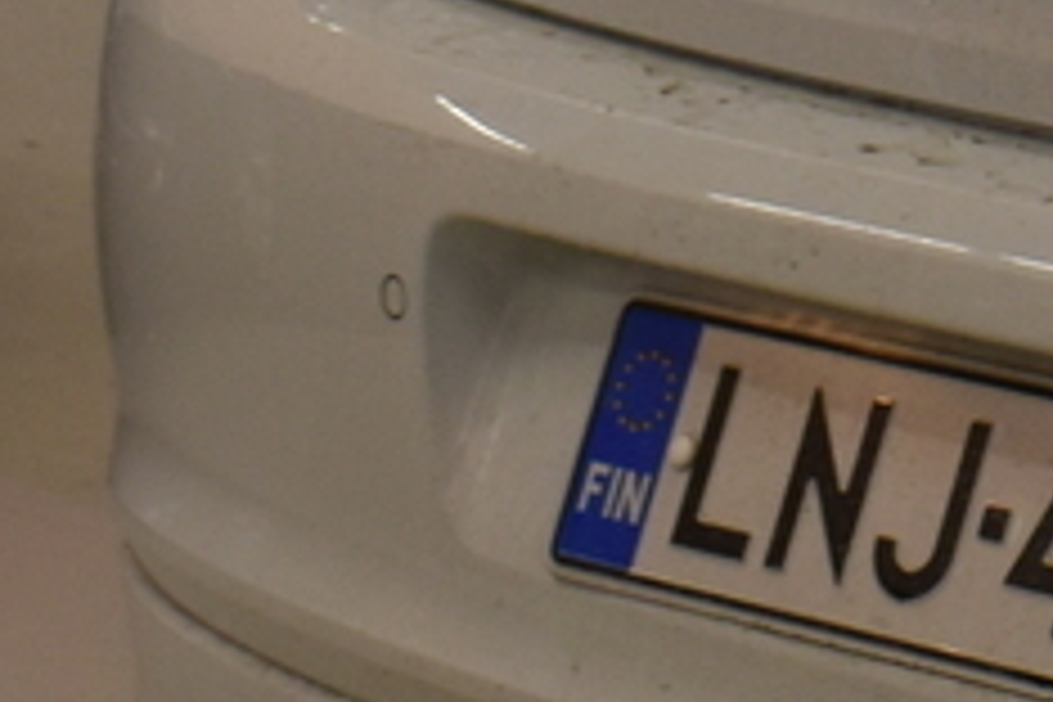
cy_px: -266
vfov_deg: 5.5
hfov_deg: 7.6
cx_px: 2628
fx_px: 7283
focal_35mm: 249
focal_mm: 24
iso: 400
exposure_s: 1/125
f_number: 5.6
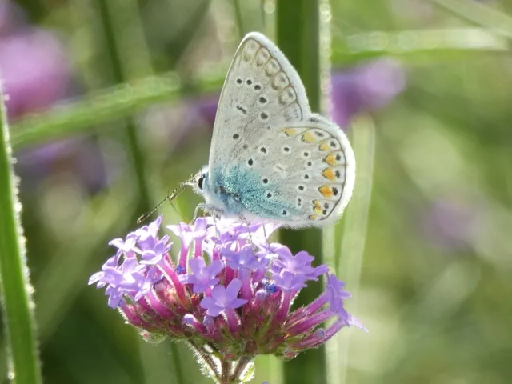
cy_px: 192
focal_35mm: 339
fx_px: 5014
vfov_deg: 4.4
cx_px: 256
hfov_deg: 5.8
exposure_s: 1/80
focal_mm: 60.8
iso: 160
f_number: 5.6
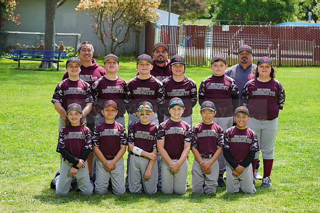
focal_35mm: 100
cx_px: 160
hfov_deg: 20.4
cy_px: 106
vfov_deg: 13.7
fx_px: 888
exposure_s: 1/160
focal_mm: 100
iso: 200
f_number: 8
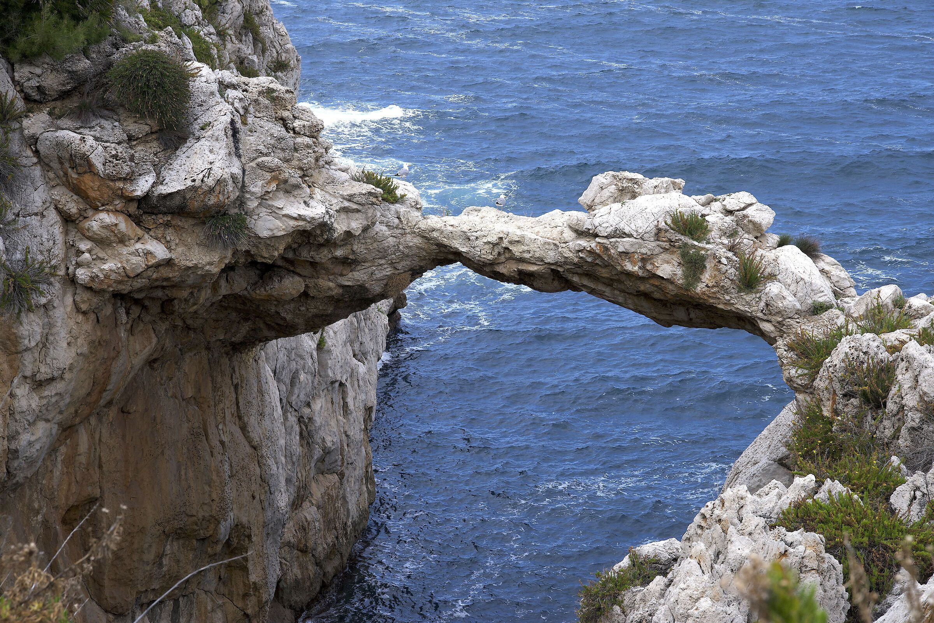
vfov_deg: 18.2
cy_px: 312
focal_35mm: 75
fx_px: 1946
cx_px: 467
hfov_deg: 27.0
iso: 1000
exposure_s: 1/640
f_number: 13
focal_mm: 75
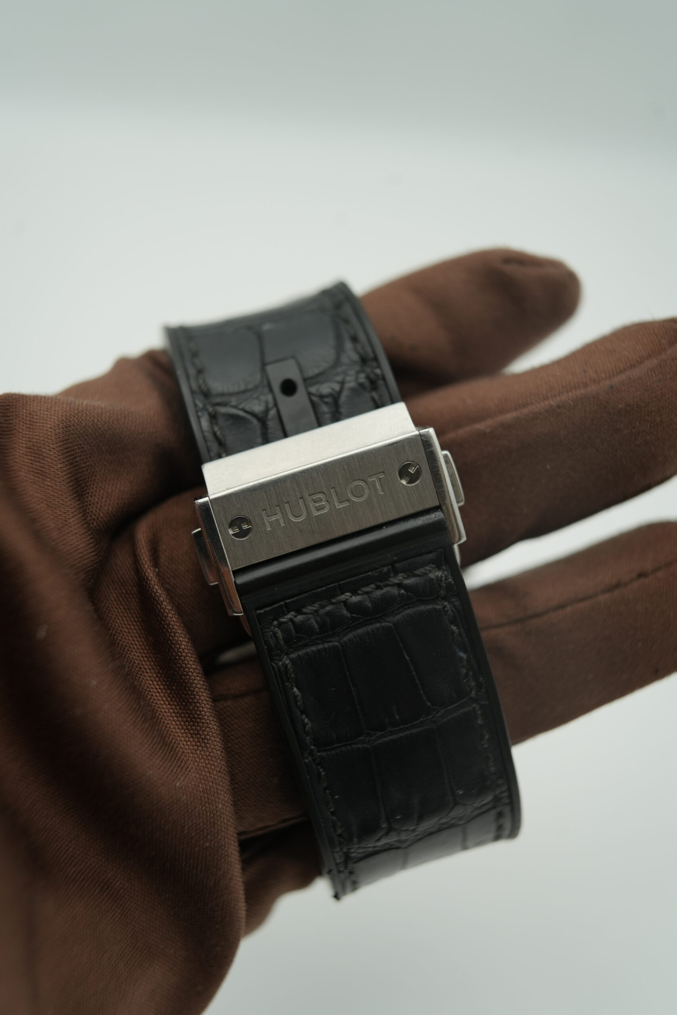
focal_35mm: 35
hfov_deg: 37.9
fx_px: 987
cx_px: 338
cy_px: 508
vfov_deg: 54.4
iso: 400
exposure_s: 1/250
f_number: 5
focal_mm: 35
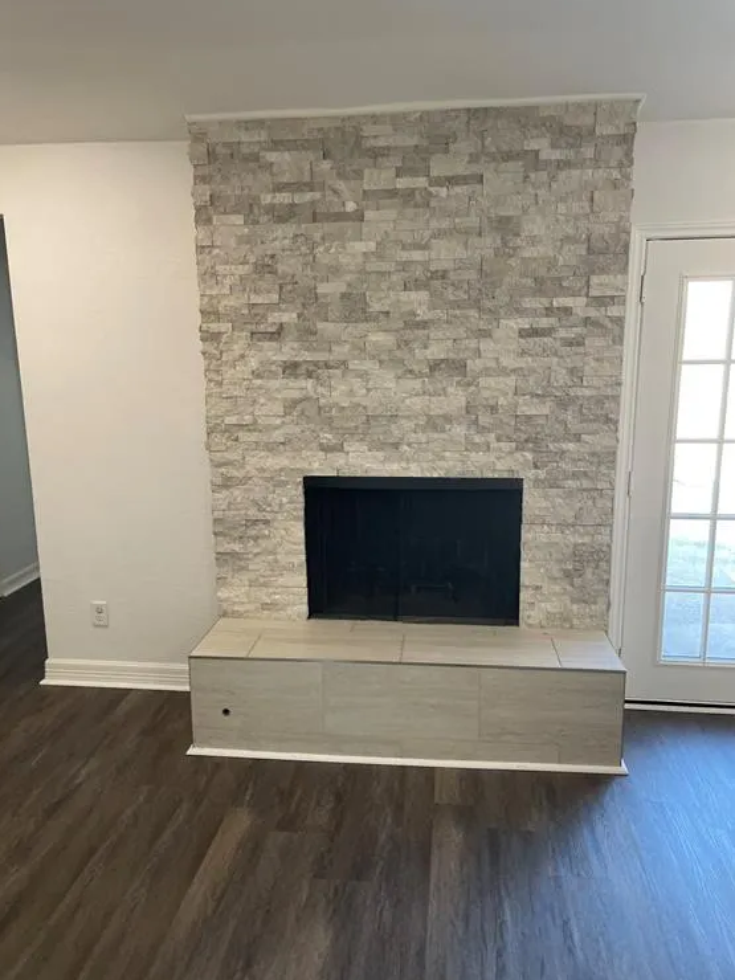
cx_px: 360
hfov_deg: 51.4
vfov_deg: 65.3
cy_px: 498
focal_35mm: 27
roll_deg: +1.2
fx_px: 764
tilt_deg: -11.8
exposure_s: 1/60
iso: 125
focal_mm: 4.2
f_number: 1.6
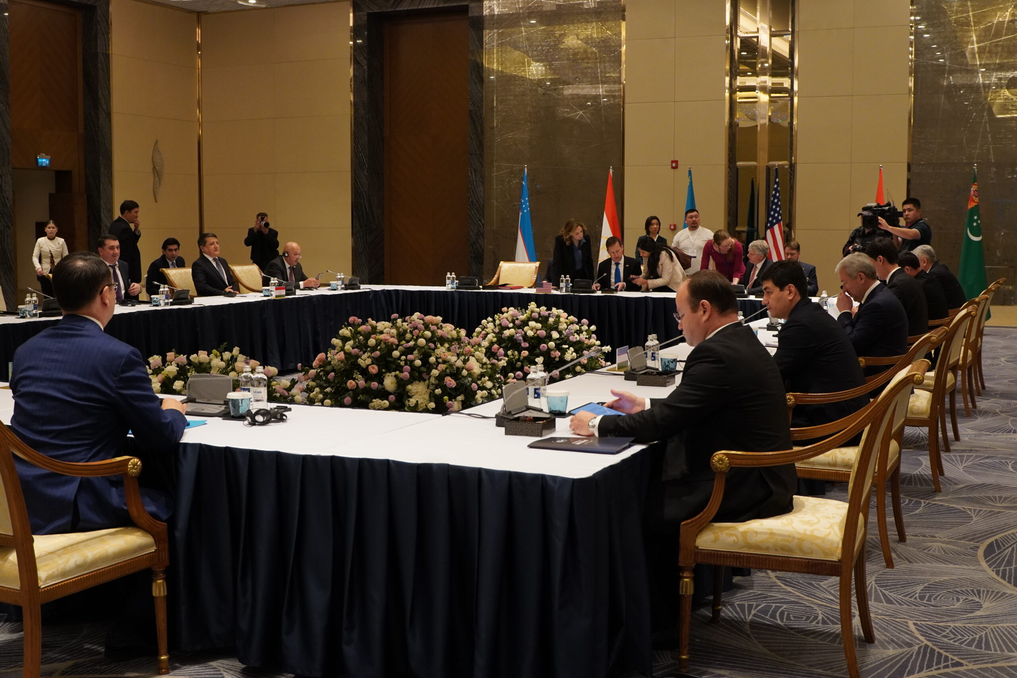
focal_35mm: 42
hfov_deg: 46.4
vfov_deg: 31.9
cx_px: 508
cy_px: 339
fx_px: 1186
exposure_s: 1/125
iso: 1250
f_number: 4.5
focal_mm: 28
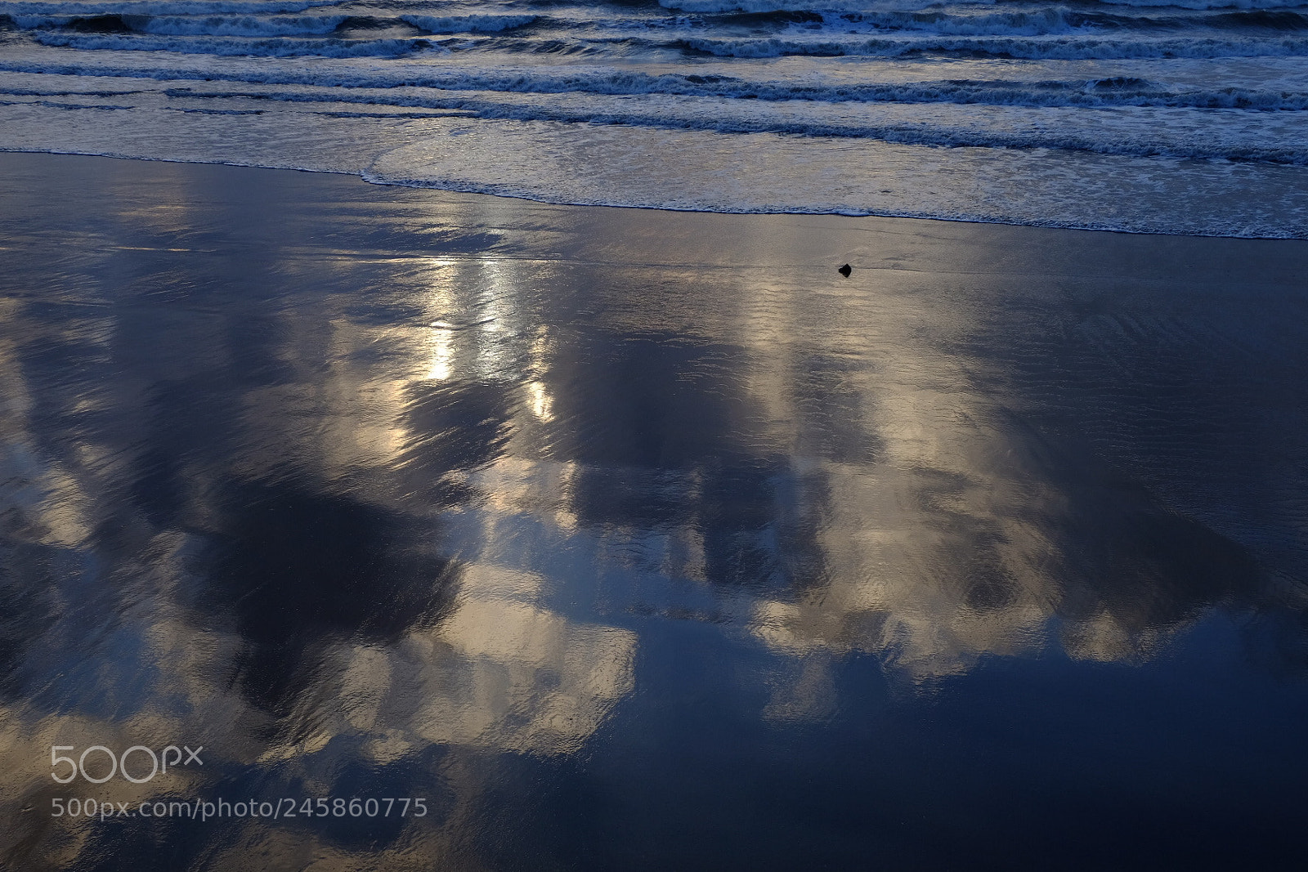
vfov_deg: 31.9
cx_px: 654
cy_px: 436
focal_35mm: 42
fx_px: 1526
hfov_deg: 46.4
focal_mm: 27.9
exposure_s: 1/400
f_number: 9
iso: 400
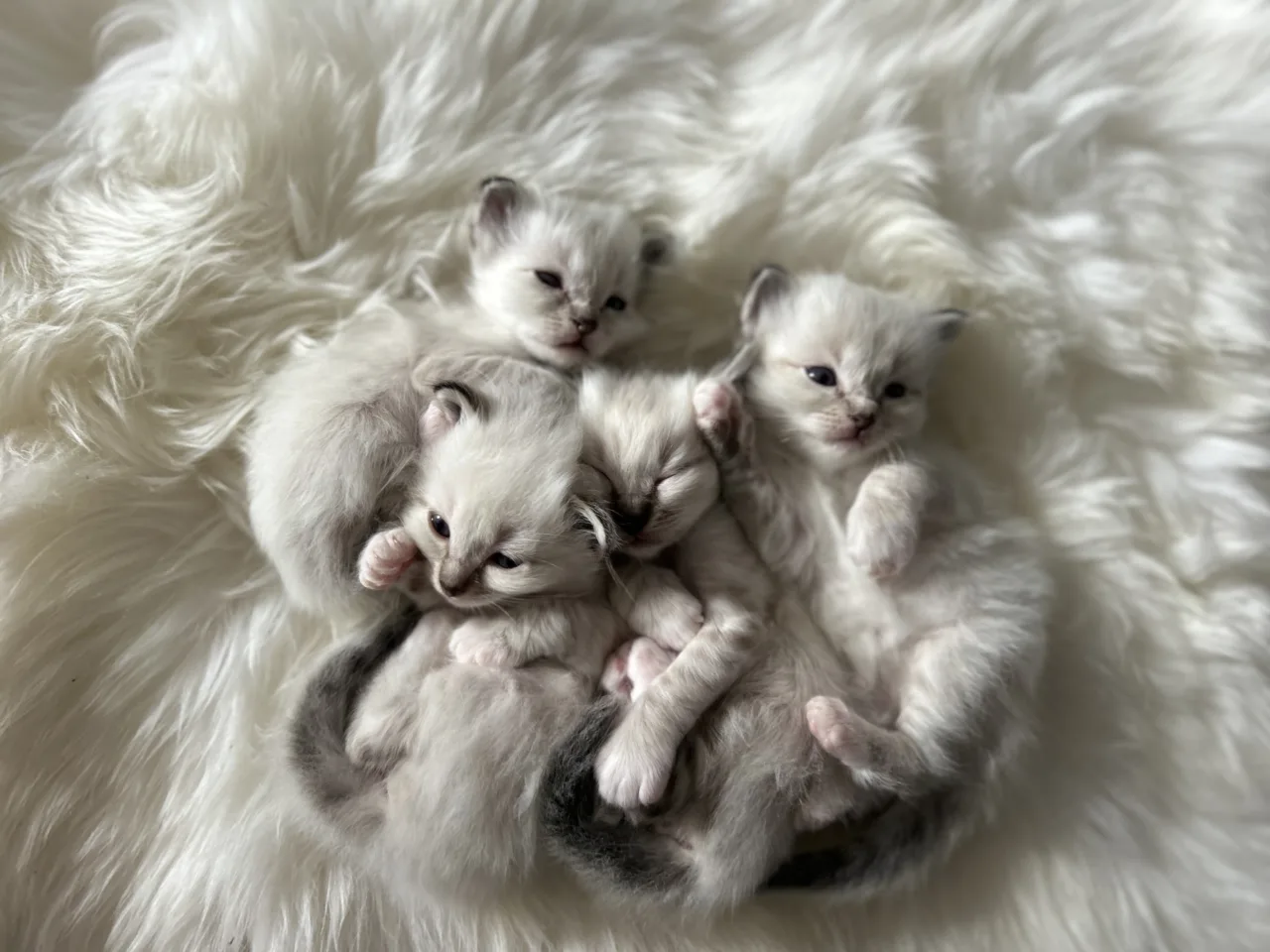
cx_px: 635
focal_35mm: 26
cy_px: 476
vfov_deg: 53.1
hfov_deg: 67.3
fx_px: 954
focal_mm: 5.7
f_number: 1.5
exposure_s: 1/69
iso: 125
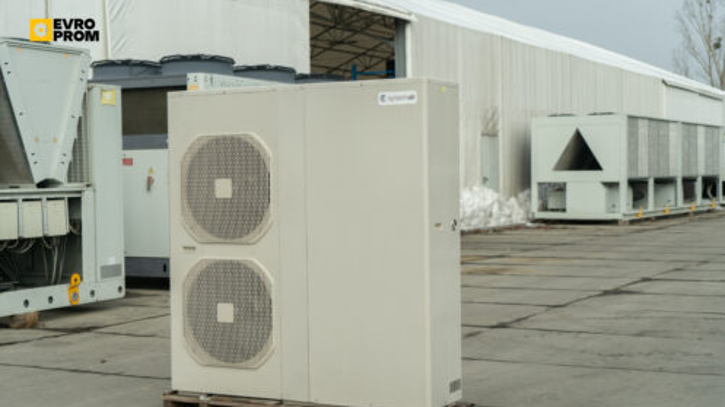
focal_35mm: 58
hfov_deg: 36.0
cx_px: 363
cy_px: 233
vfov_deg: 20.7
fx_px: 1114
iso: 320
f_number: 4
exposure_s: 1/500
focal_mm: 55
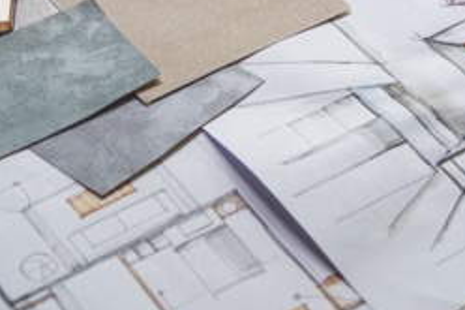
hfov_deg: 14.7
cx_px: 463
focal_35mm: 137
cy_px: 10
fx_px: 1768
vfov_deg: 9.9
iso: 200
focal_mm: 35
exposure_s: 1/125
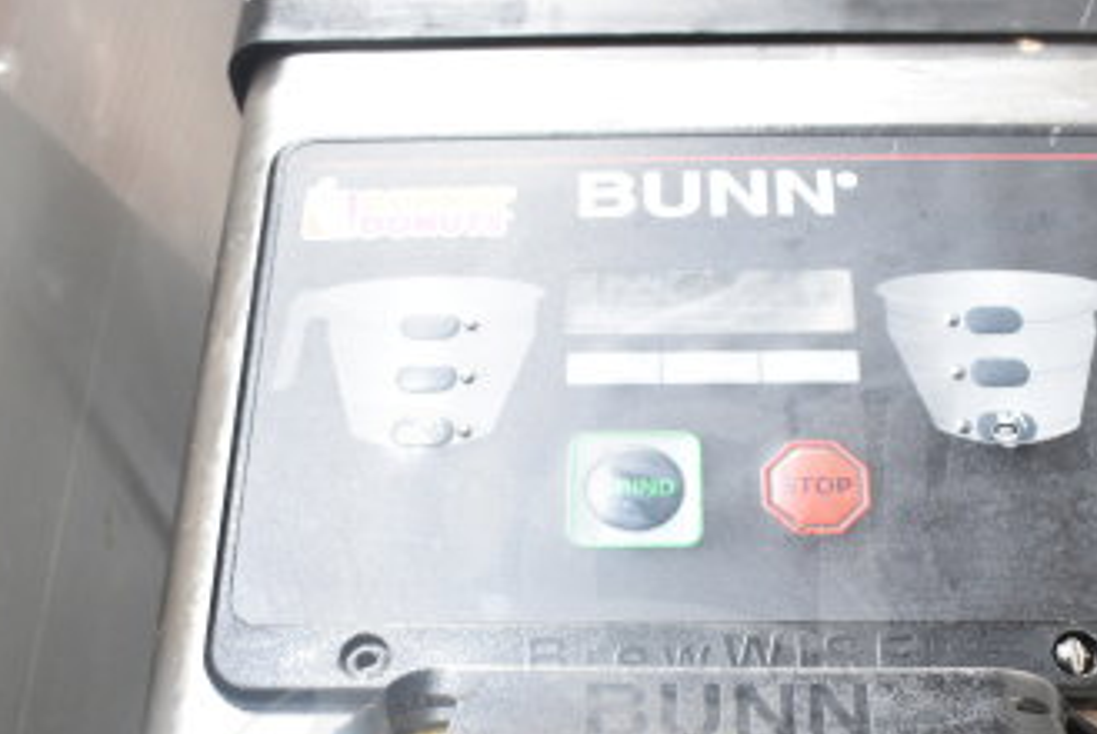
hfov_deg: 39.5
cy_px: 669
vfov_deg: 26.1
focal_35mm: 50
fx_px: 1525
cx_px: 600
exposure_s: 1/30
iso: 1100
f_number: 3.5
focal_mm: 18
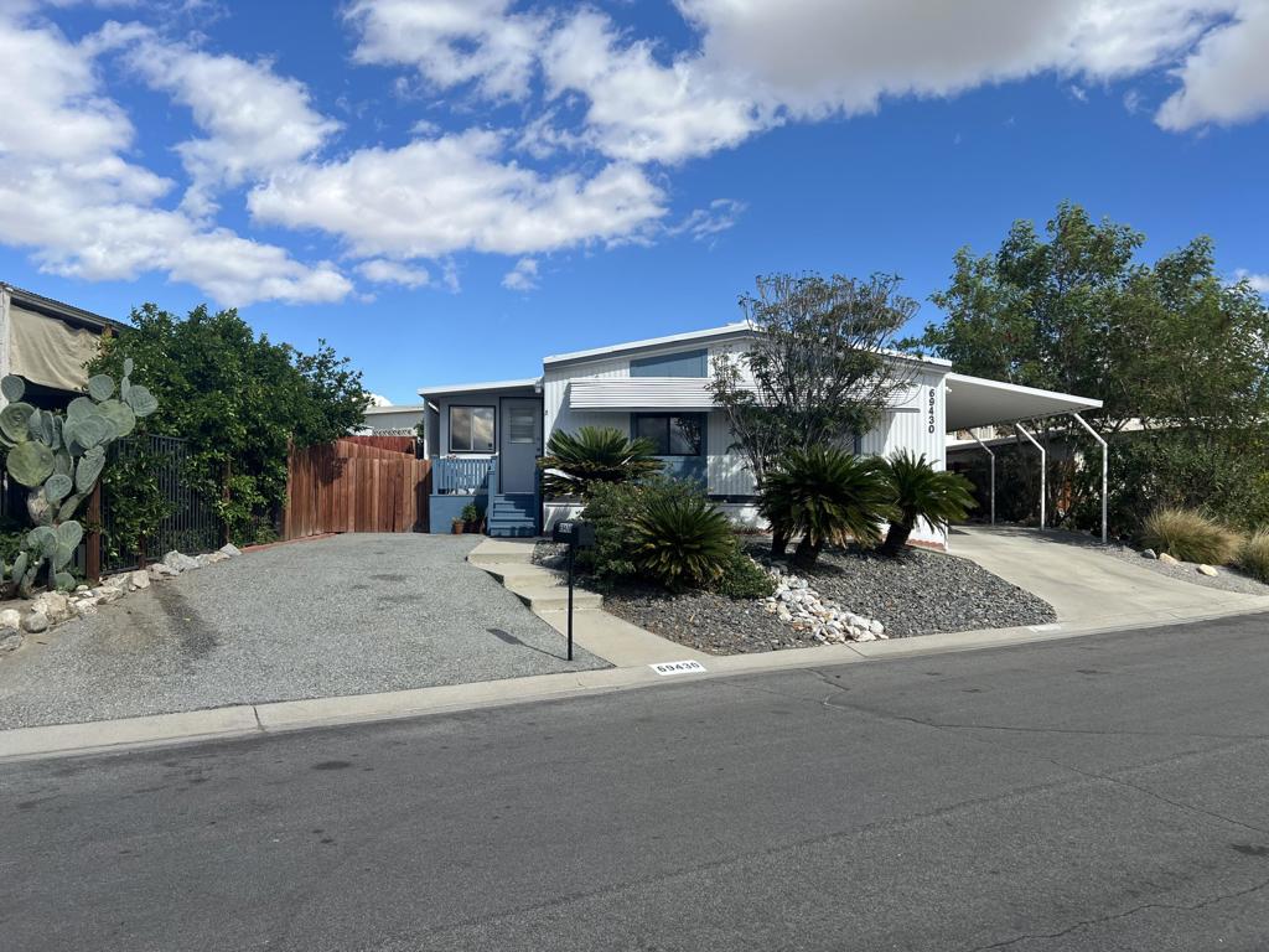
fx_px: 953
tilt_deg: +0.9
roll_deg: -0.3
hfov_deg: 67.3
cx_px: 634
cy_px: 476
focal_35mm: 26
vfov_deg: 53.1
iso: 50
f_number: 1.5
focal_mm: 5.7
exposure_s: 1/4630
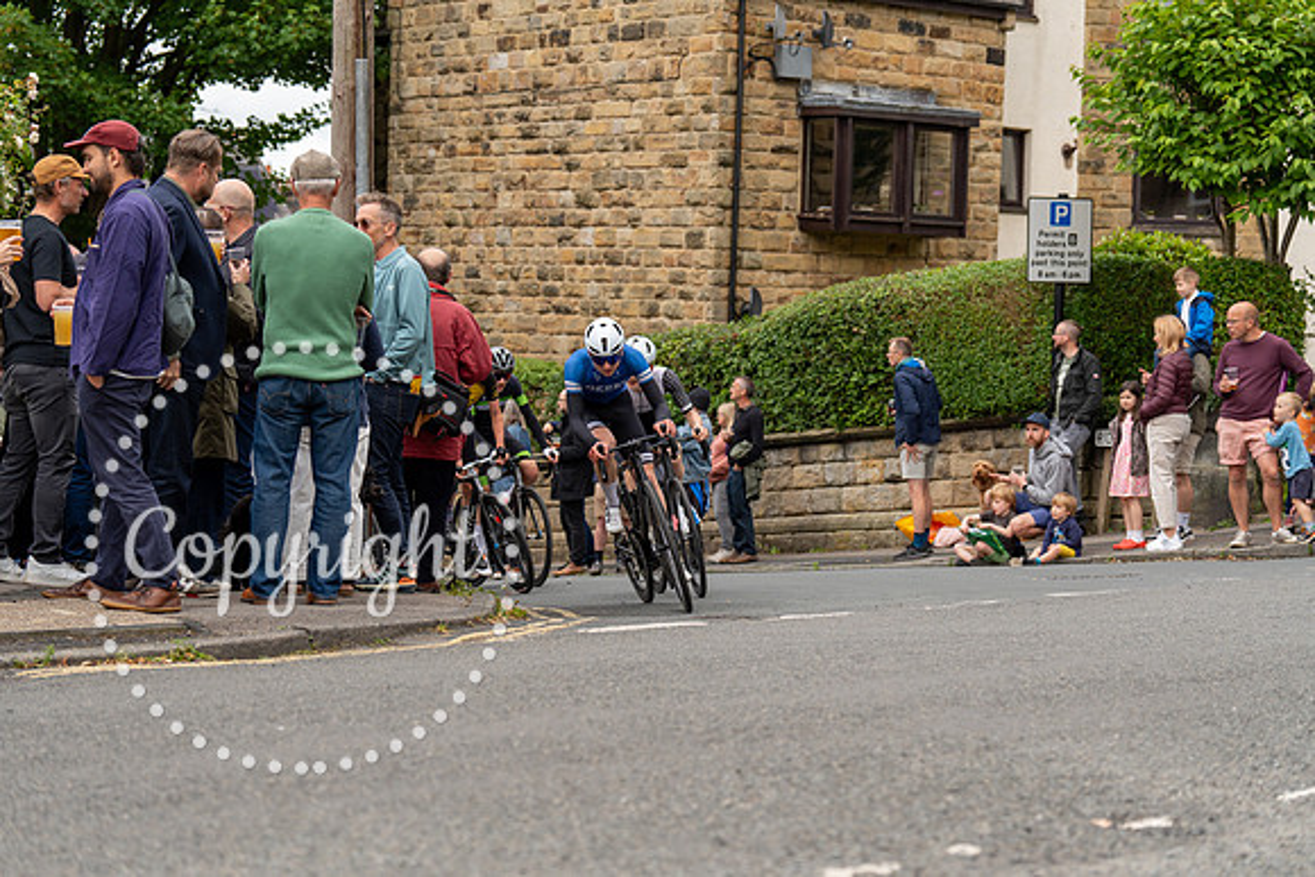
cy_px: 438
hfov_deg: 28.8
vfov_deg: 19.5
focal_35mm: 70
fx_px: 2557
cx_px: 658
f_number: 3.5
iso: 400
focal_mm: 70
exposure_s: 1/800
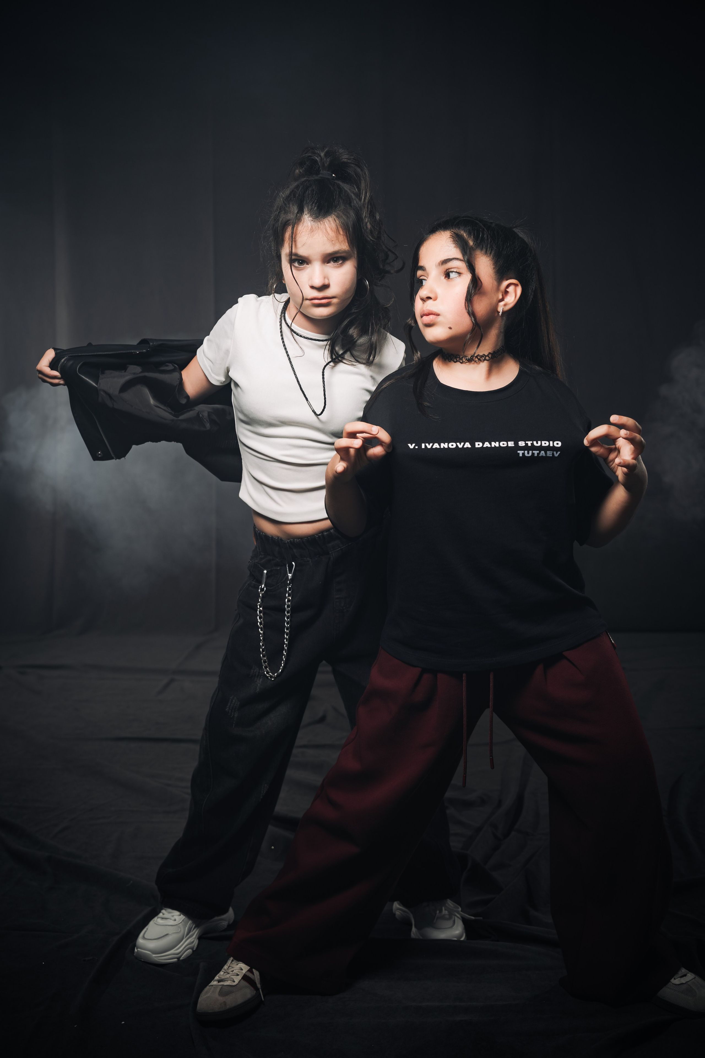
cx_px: 352
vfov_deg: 49.6
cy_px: 529
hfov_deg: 34.2
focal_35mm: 39
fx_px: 1146
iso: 200
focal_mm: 39
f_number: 4
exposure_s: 1/160
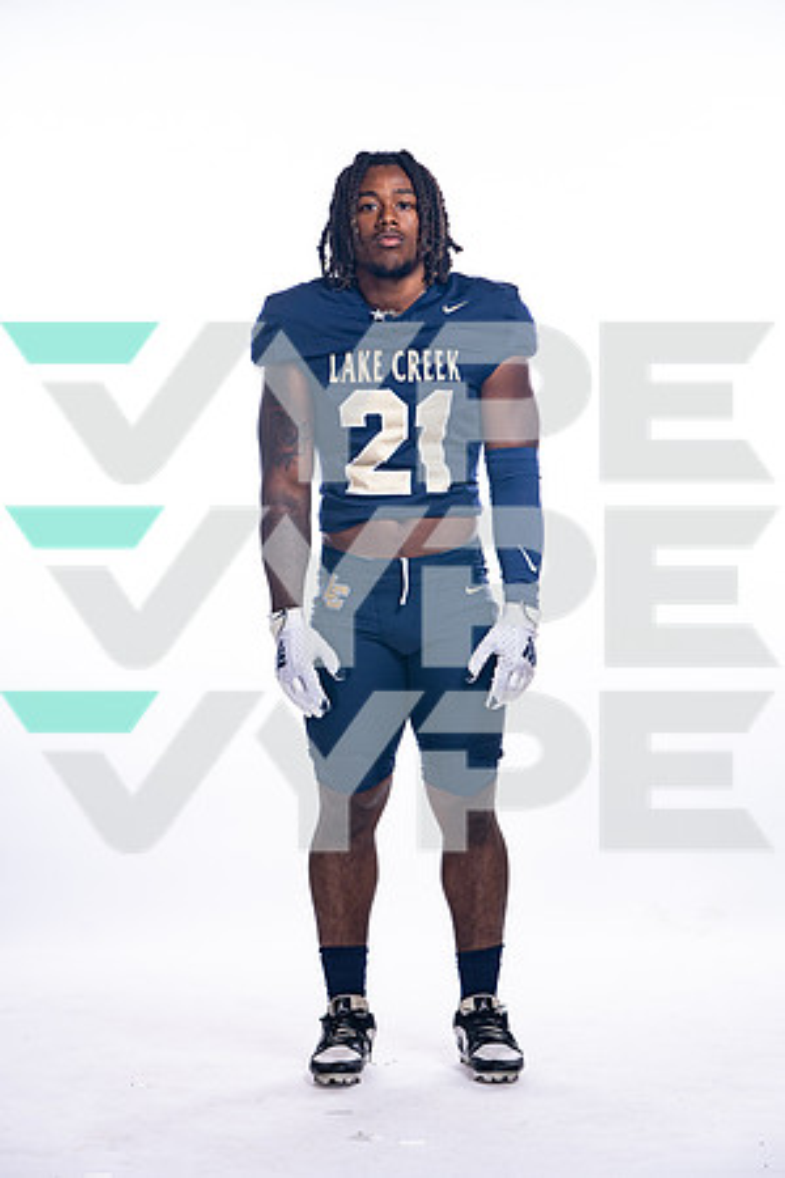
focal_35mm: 98
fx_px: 3205
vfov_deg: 20.8
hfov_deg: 14.0
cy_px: 589
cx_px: 392
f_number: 6.3
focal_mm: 98
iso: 400
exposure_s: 1/250
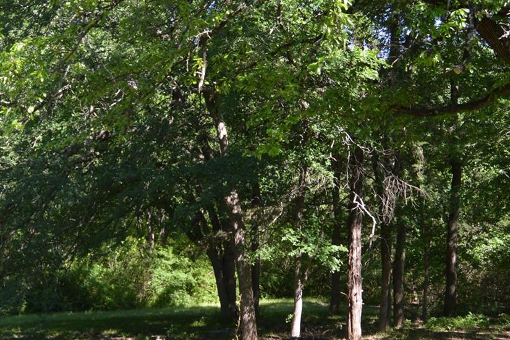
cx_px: 111
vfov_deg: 20.2
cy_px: 225
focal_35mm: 67
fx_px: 949
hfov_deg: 29.5
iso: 100
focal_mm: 18
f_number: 5.6
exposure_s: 1/125
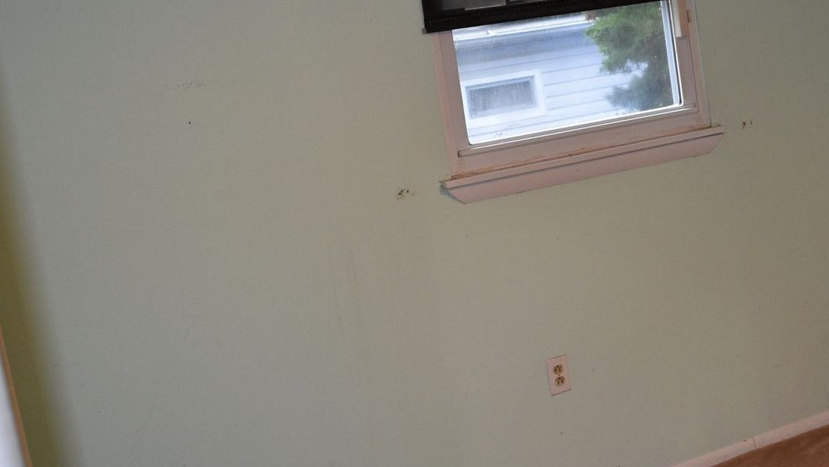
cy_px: 156
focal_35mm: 53
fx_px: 1165
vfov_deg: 22.5
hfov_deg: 37.9
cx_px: 650
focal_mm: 18
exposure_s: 1/60
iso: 800
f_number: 4
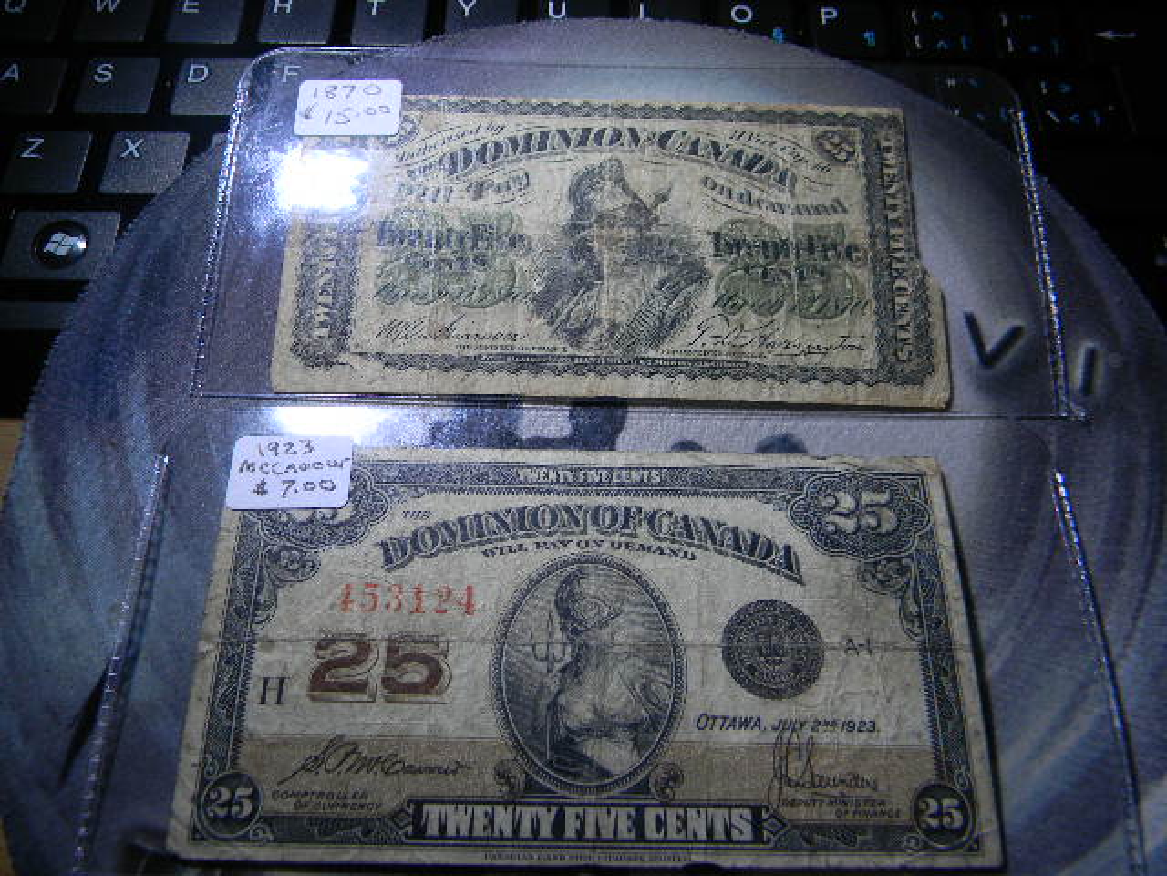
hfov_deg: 63.4
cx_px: 584
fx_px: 944
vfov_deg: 49.7
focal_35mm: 28
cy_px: 438
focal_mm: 5
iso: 80
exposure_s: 1/36.8
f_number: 3.5
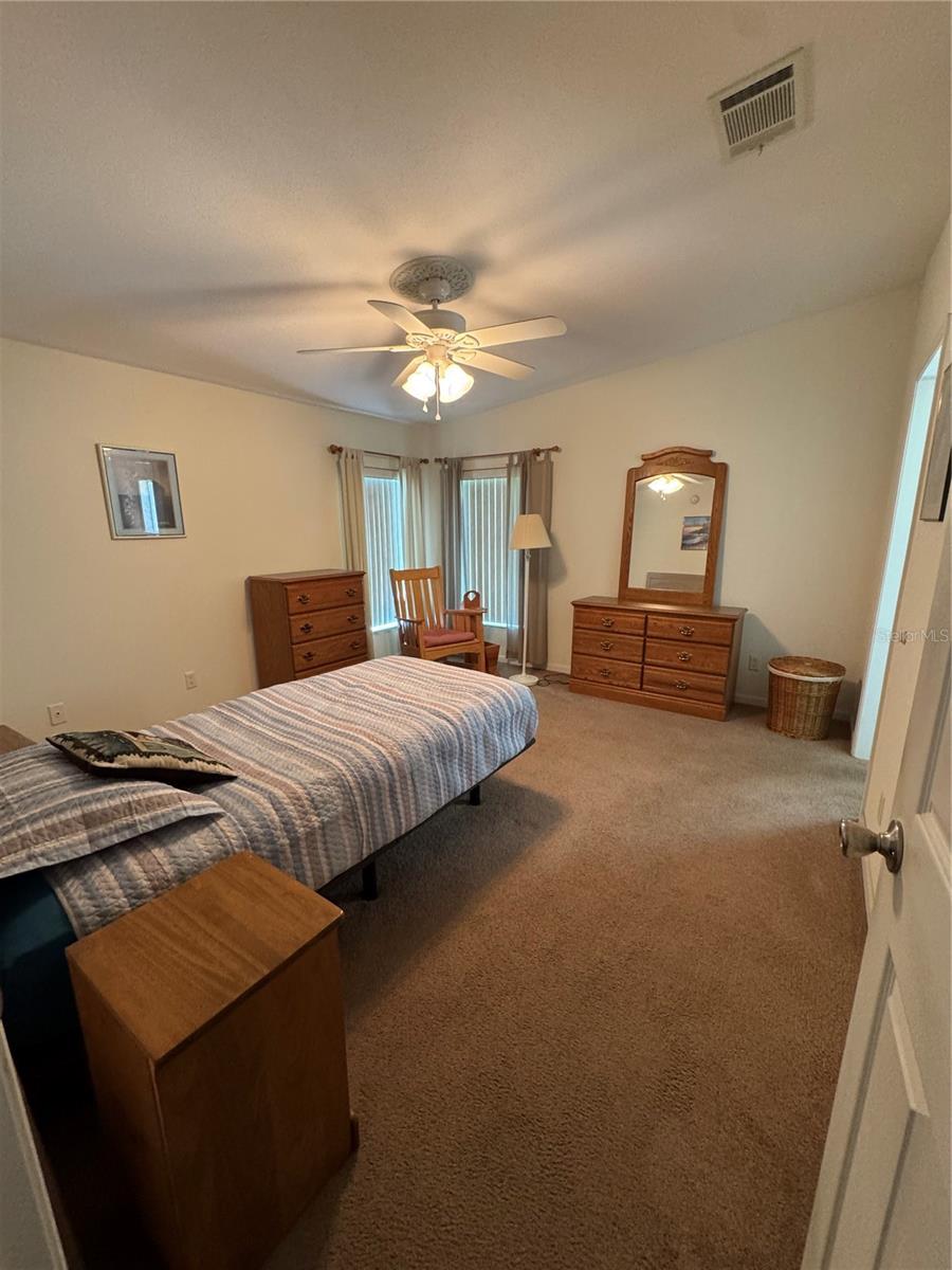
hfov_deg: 85.7
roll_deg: -0.2
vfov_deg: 102.1
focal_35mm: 14
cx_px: 476
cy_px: 635
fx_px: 513
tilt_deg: -12.8
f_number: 2.2
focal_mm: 2.22
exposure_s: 1/60
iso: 500
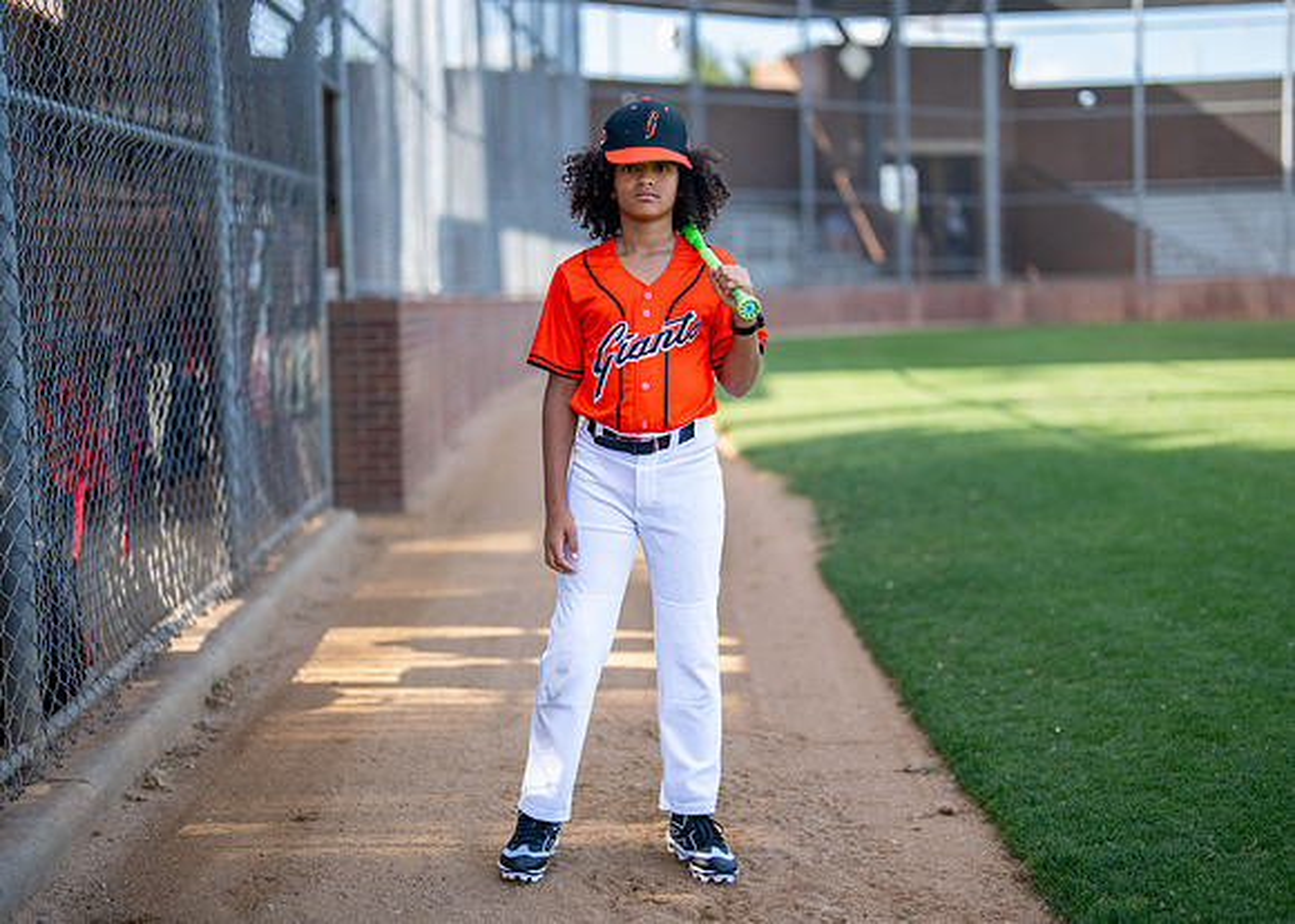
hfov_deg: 34.9
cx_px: 651
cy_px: 465
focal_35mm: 56
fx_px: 2063
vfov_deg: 25.3
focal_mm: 50
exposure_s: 1/1600
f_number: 1.2
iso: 125
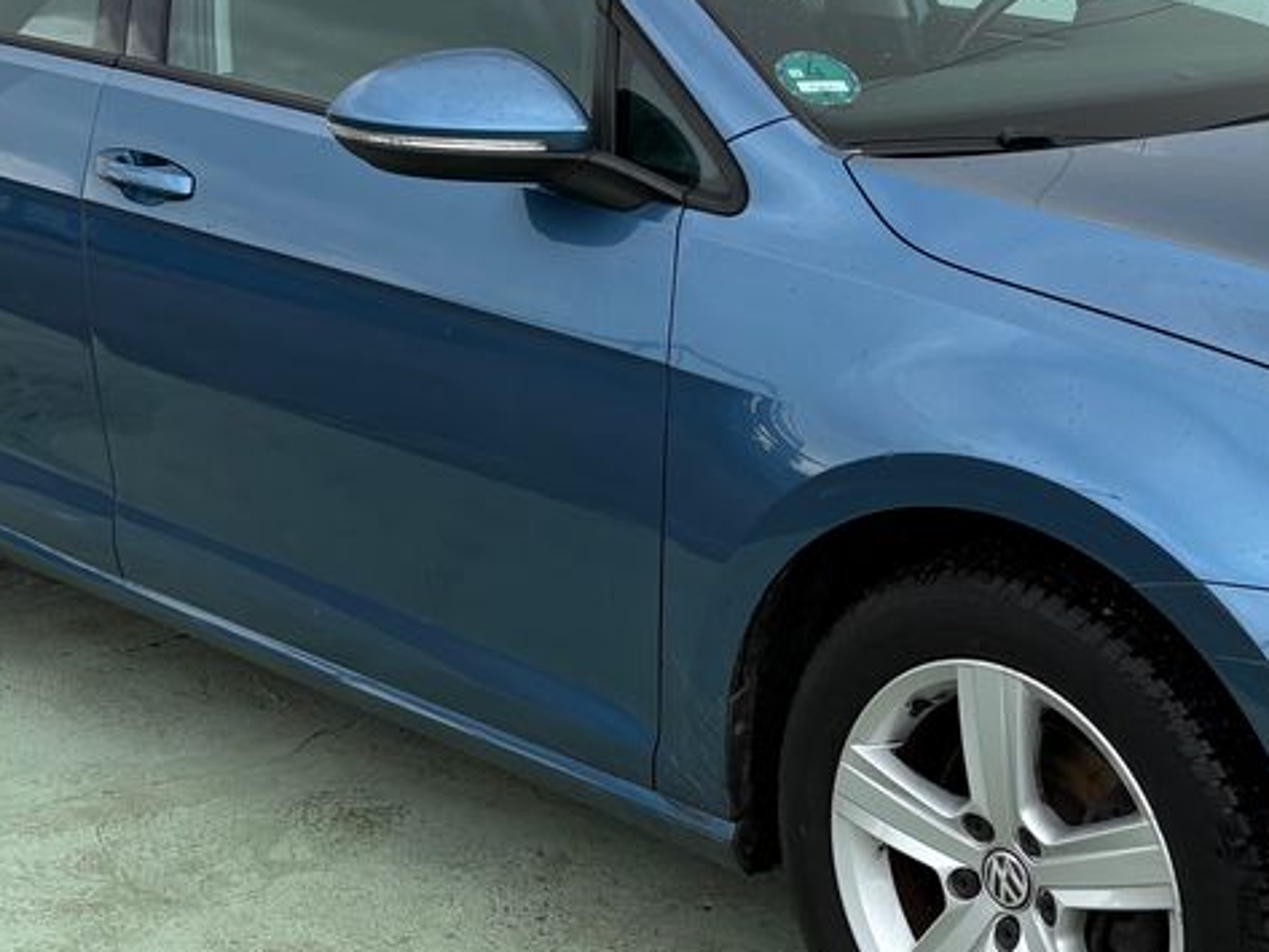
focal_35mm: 66
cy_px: 375
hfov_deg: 29.0
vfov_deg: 22.2
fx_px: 2420
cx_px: 936
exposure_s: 1/973
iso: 50
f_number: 1.6
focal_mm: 5.96
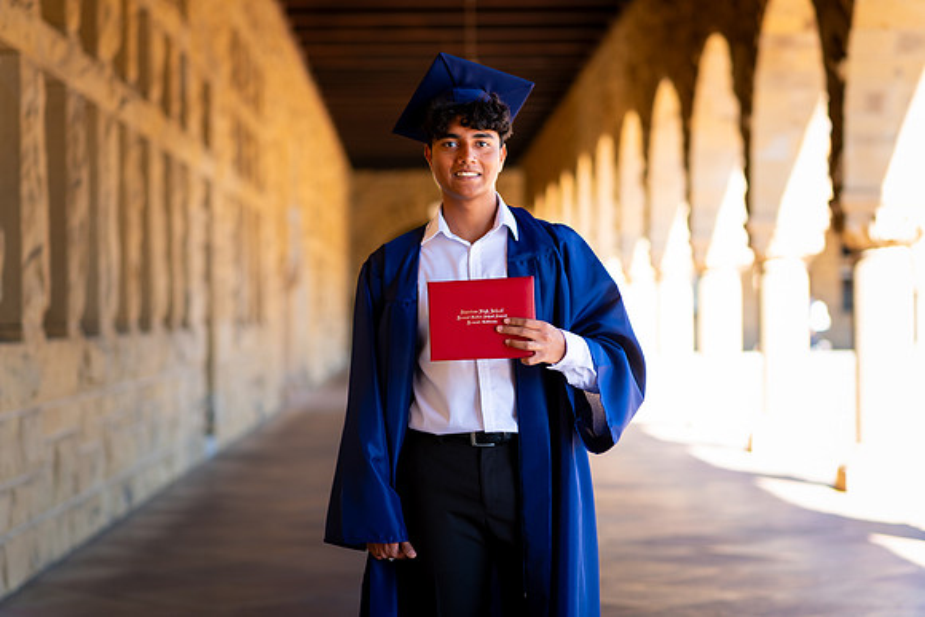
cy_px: 308
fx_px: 2184
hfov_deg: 23.9
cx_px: 462
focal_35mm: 85
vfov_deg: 16.1
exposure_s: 1/200
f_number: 2.8
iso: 64
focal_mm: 85
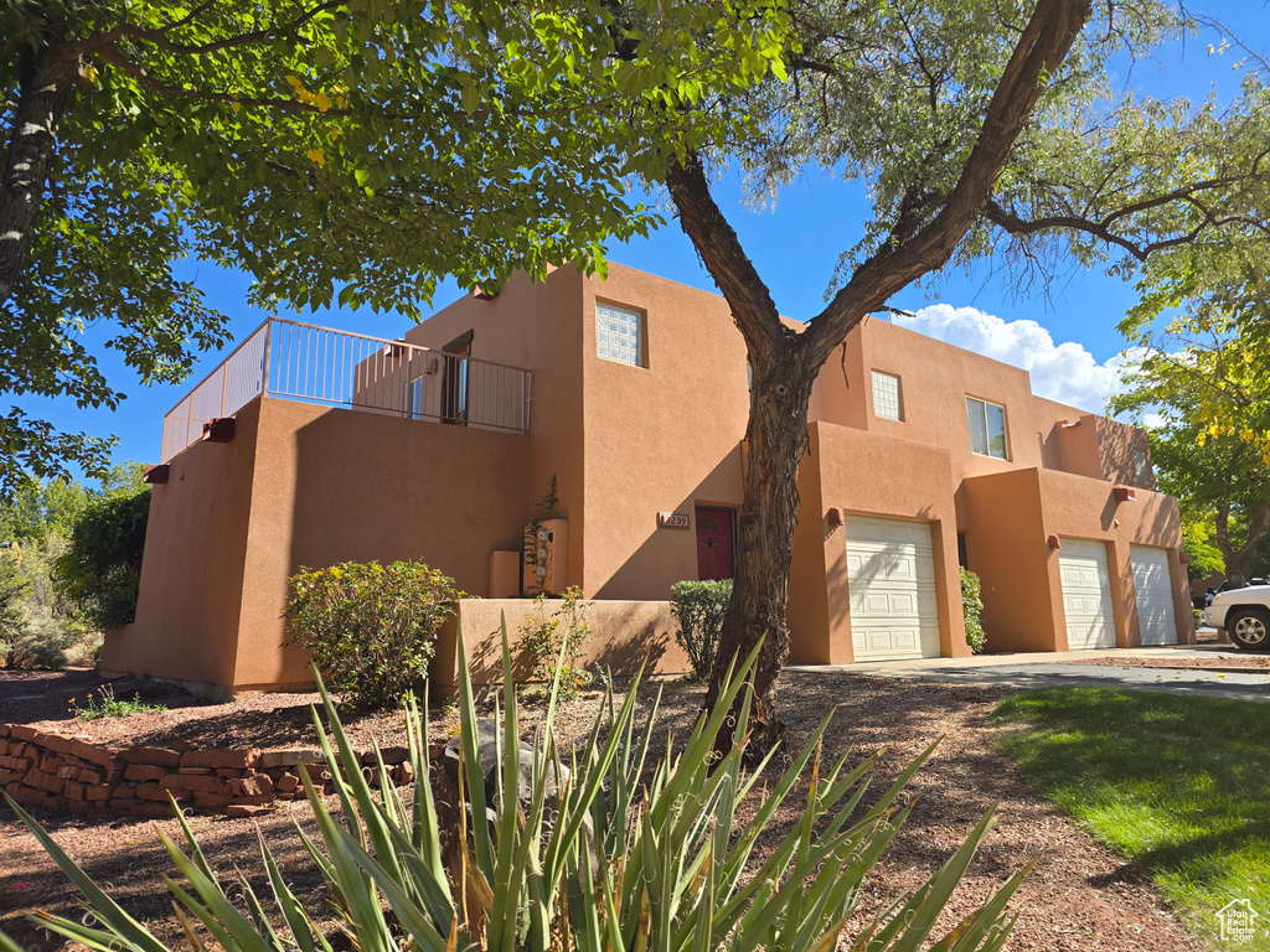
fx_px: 844
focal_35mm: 23
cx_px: 635
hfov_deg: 73.9
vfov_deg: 58.9
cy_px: 476
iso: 12
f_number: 1.7
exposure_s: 1/407
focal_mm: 6.3
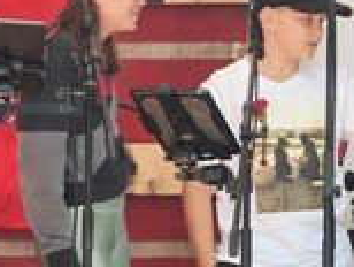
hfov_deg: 5.9
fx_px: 3431
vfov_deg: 4.4
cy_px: 269
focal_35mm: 335
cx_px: 338
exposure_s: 1/100
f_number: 2.4
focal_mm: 8.67
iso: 160
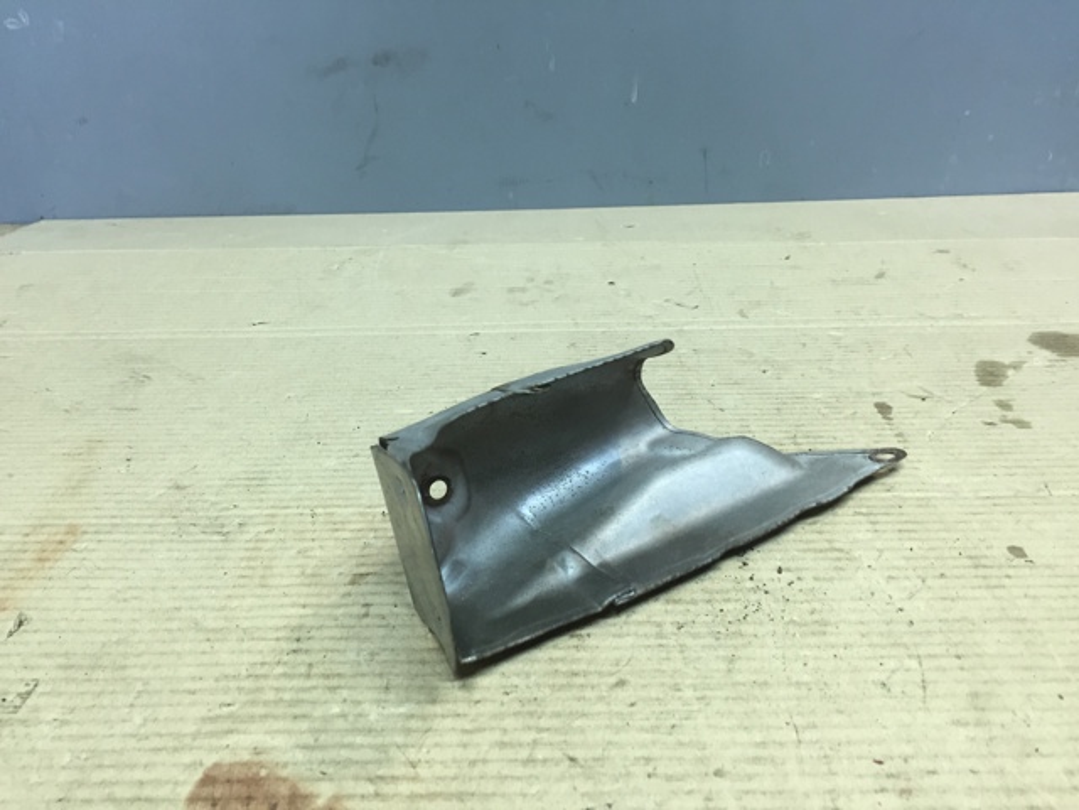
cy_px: 405
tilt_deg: -22.9
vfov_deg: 48.2
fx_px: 904
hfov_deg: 61.7
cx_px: 540
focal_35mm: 29
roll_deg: +0.5
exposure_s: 1/33
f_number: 2.2
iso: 64
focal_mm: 4.15
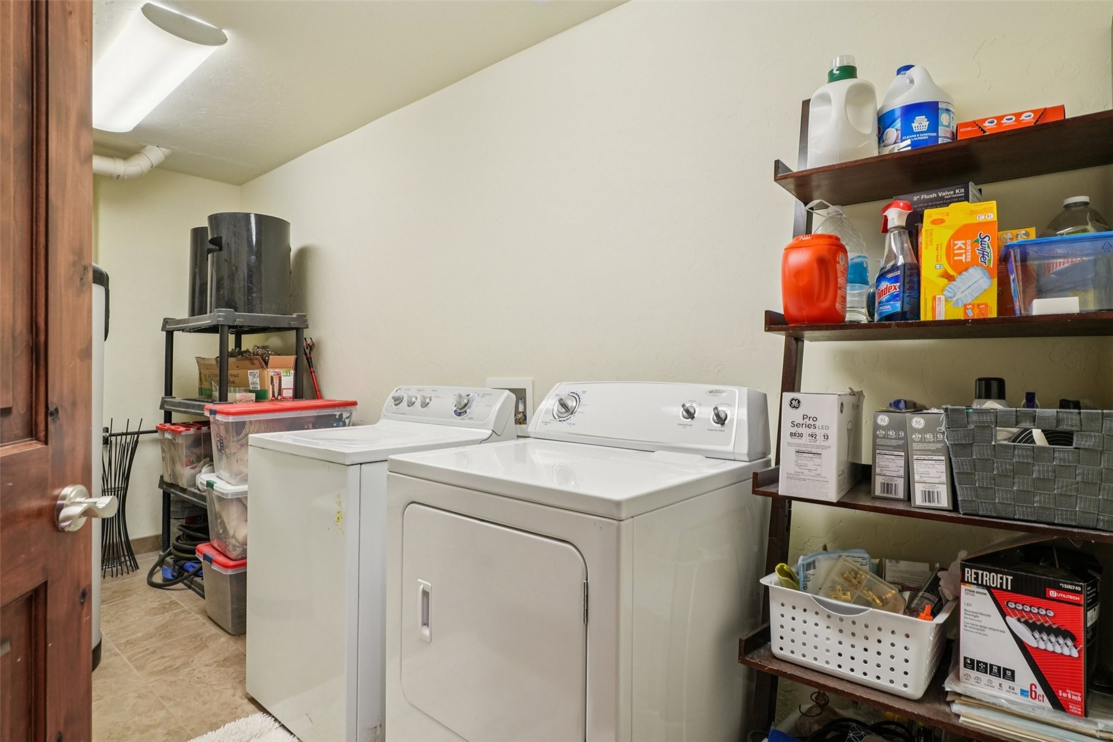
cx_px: 556
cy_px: 371
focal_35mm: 18
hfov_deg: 90.0
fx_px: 556
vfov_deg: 67.4
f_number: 8
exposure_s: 1/15
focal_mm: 12
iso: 500
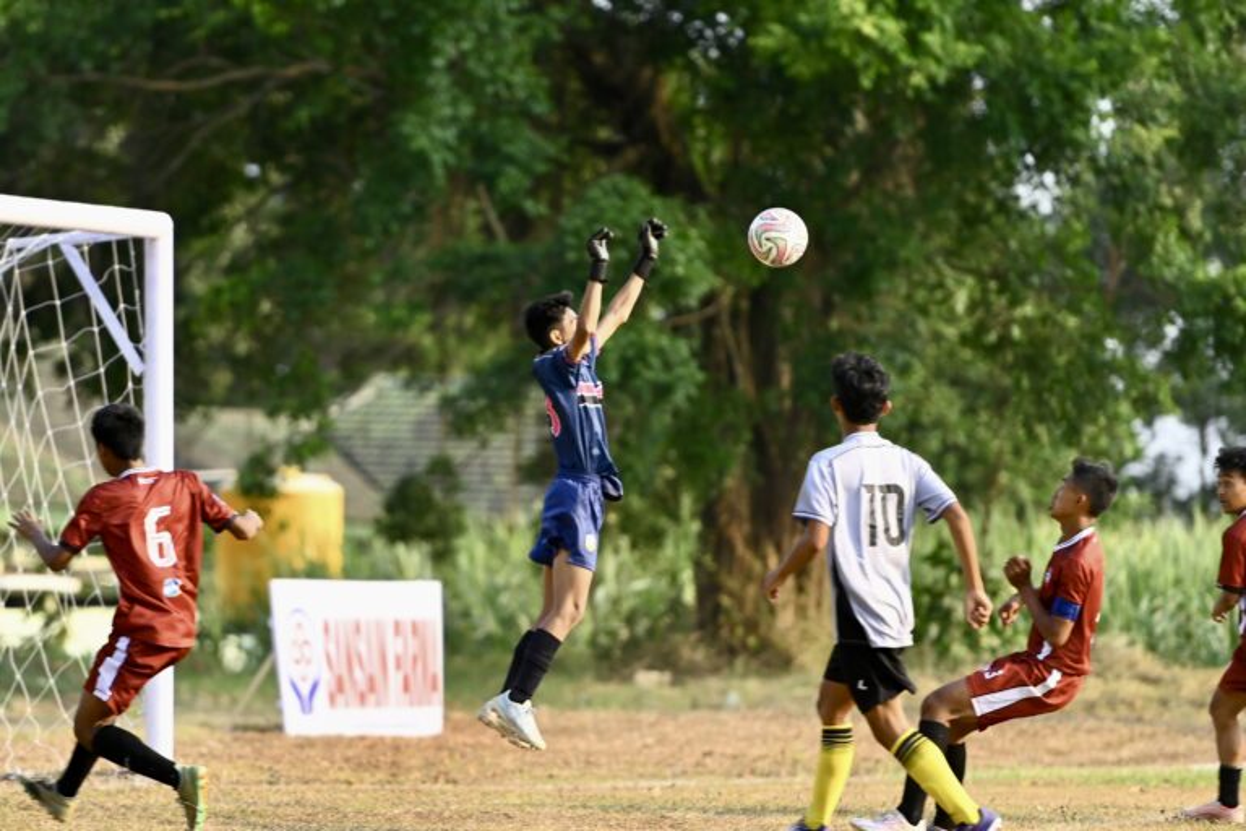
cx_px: 623
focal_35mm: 200
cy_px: 416
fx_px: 6922
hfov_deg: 10.3
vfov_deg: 6.9
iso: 200
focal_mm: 200
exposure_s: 1/800
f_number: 2.8
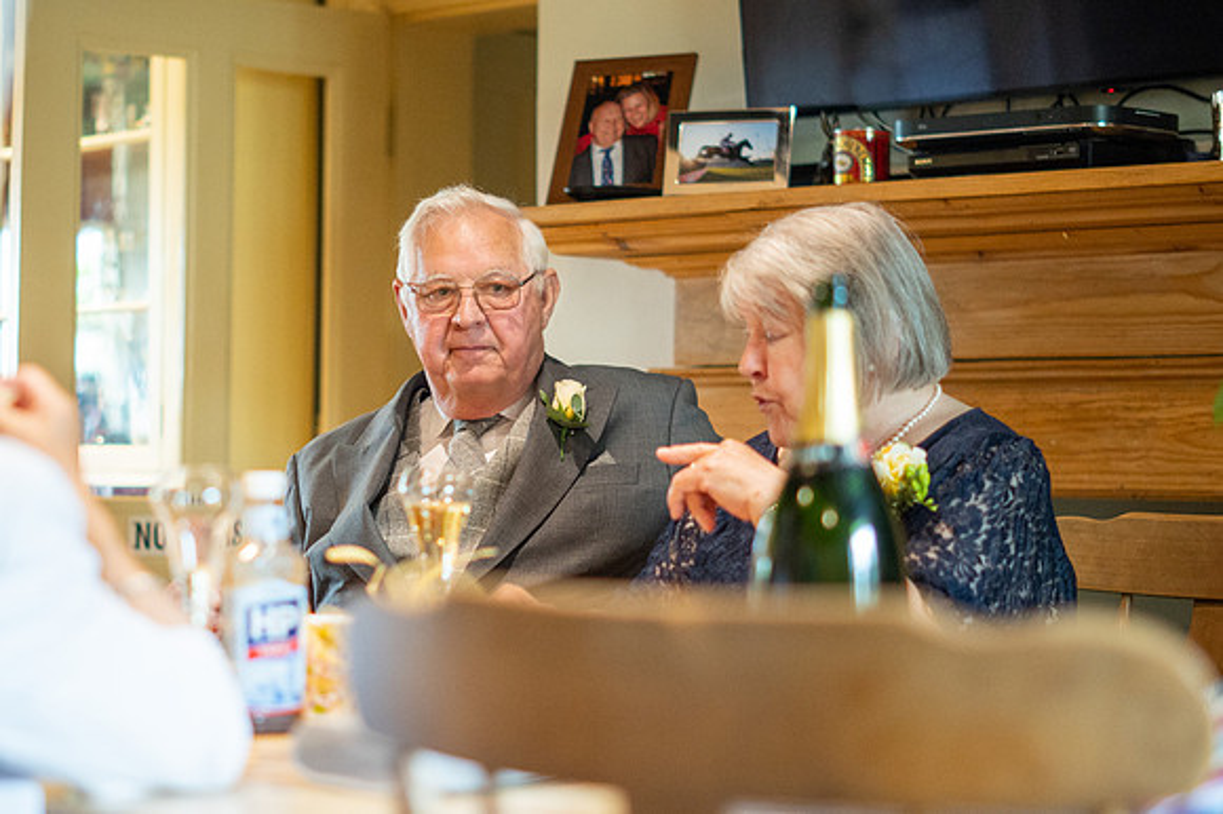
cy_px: 409
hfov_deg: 25.4
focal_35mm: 79
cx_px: 383
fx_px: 2692
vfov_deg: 17.2
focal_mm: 50
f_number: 1.4
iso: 1600
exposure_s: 1/400
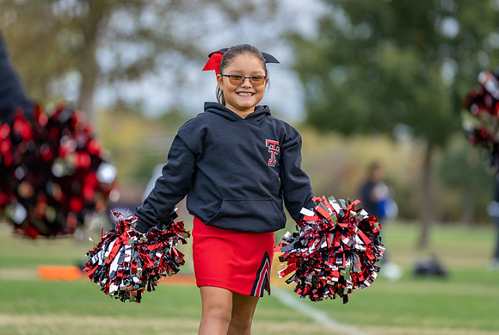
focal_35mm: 239
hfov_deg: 8.6
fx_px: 3320
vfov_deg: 5.8
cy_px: 137
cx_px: 253
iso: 500
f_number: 2.8
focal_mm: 200
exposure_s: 1/500
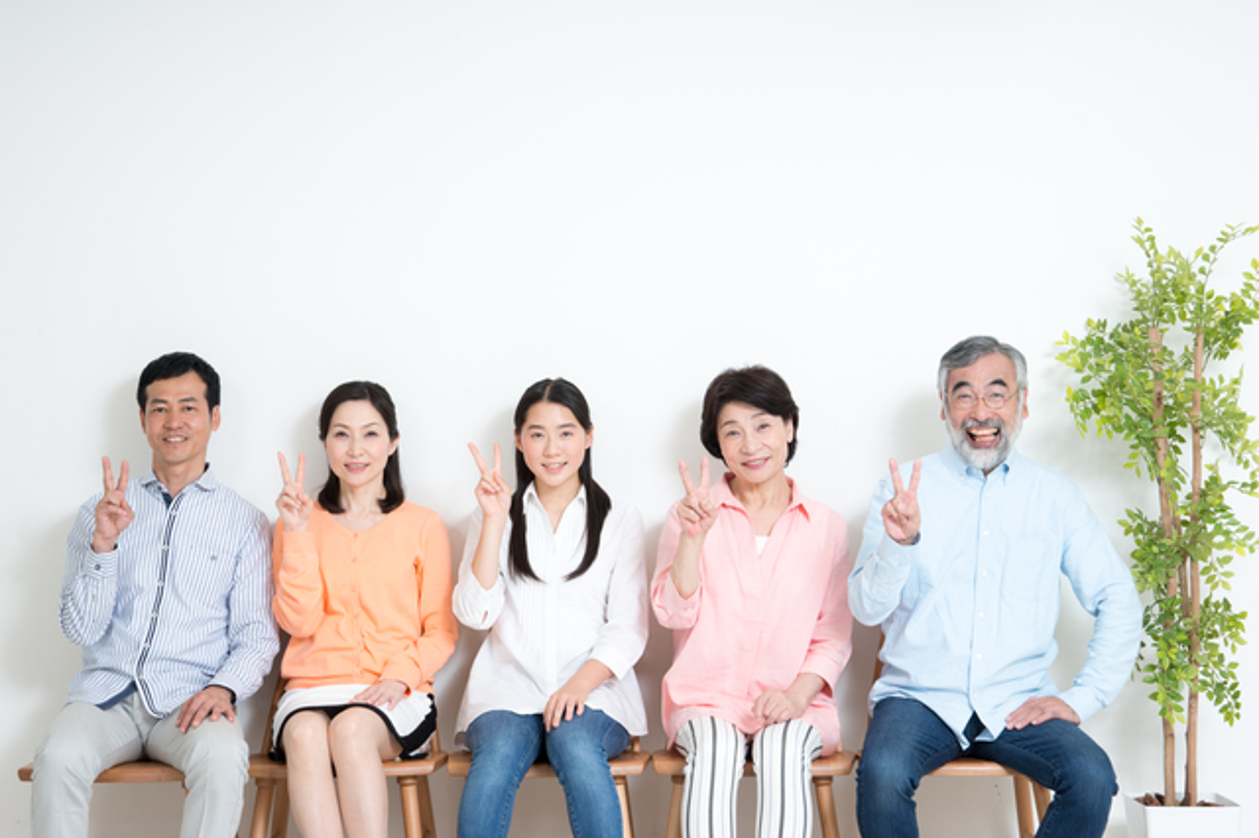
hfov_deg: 28.9
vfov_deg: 19.4
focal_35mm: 70
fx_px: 2447
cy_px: 419
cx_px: 630
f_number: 9
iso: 100
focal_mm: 70
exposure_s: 1/125
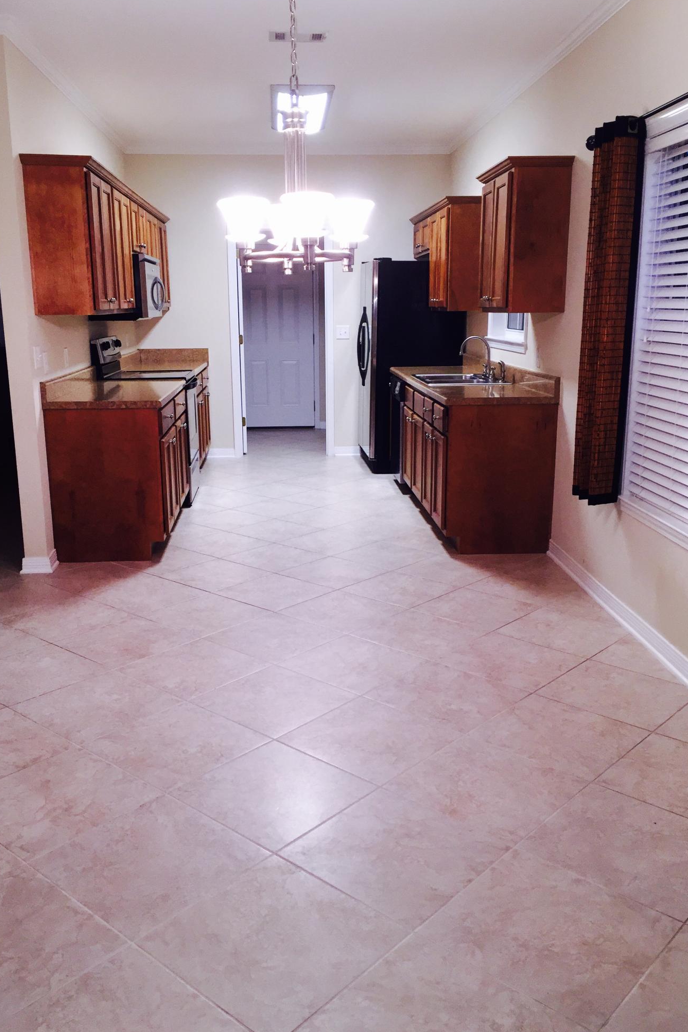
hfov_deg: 42.3
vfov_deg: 60.3
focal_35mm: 31
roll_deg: +0.5
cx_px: 325
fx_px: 889
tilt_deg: -11.9
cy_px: 523
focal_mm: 4.15
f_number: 2.2
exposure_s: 1/30
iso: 100
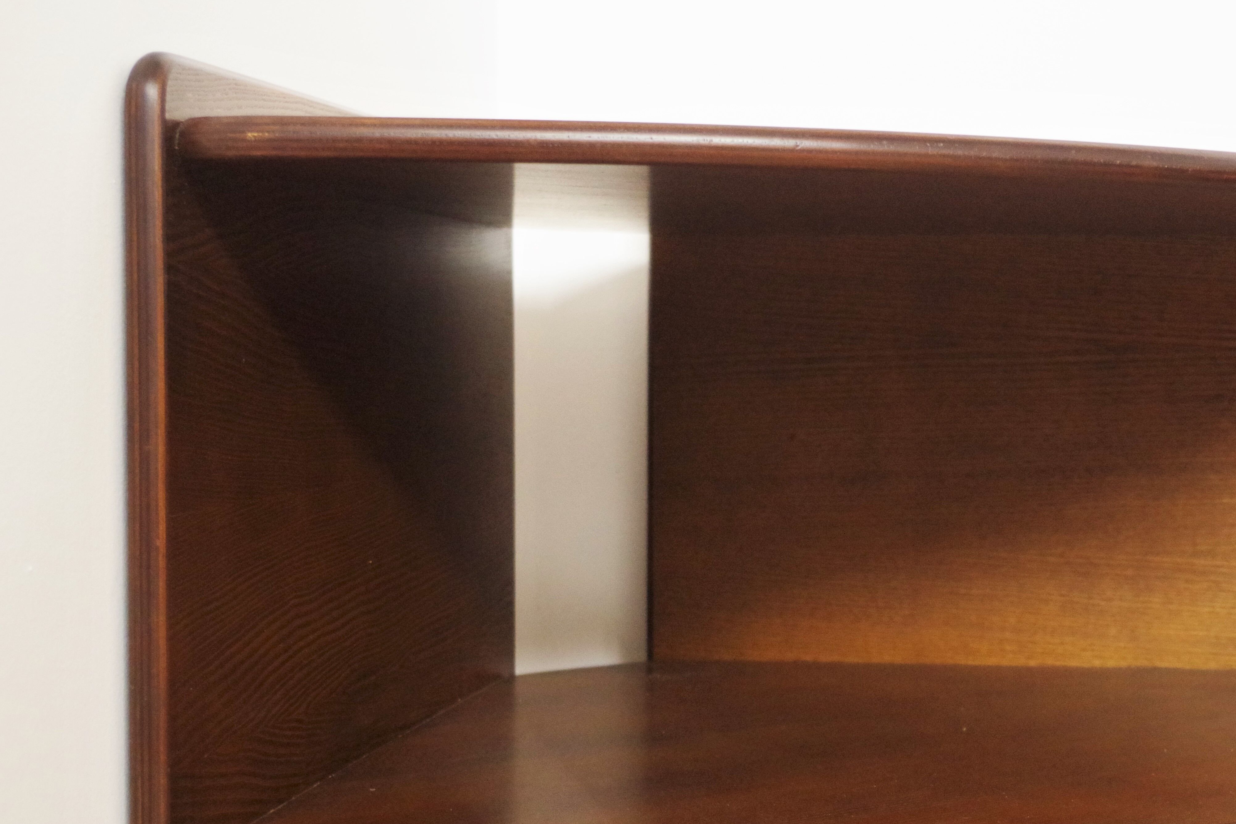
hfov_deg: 28.9
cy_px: 457
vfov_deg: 19.7
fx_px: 2369
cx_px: 887
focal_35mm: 69
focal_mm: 30.63
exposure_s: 1/60
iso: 3200
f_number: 4
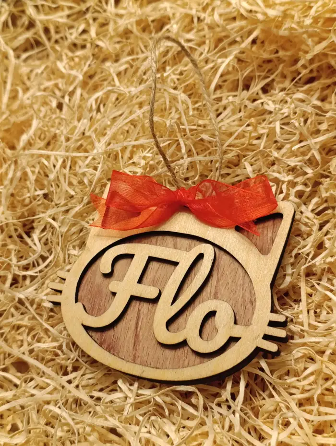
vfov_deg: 41.2
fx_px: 594
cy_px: 223
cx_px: 168
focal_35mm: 46
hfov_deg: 31.6
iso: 610
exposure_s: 1/120
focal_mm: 6.11
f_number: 1.65
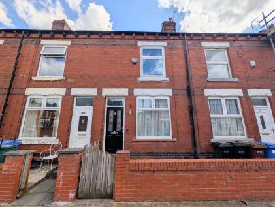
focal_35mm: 12
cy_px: 104
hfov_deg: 110.5
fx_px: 95
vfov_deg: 94.6
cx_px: 138
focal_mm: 2.02
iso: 50
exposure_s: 1/7299
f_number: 1.7
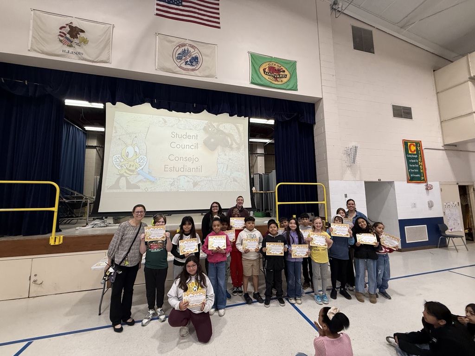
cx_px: 238
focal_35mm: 14
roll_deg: +1.9
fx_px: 192
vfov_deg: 85.7
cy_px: 178
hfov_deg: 102.1
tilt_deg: +7.0
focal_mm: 2.22
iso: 200
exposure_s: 1/120
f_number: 2.2
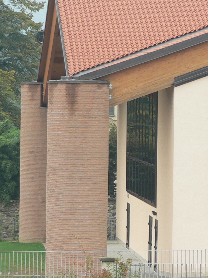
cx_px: 225
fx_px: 2179
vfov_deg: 7.3
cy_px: 106
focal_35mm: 272
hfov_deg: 5.4
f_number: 3.7
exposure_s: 1/100
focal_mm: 18.7
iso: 80
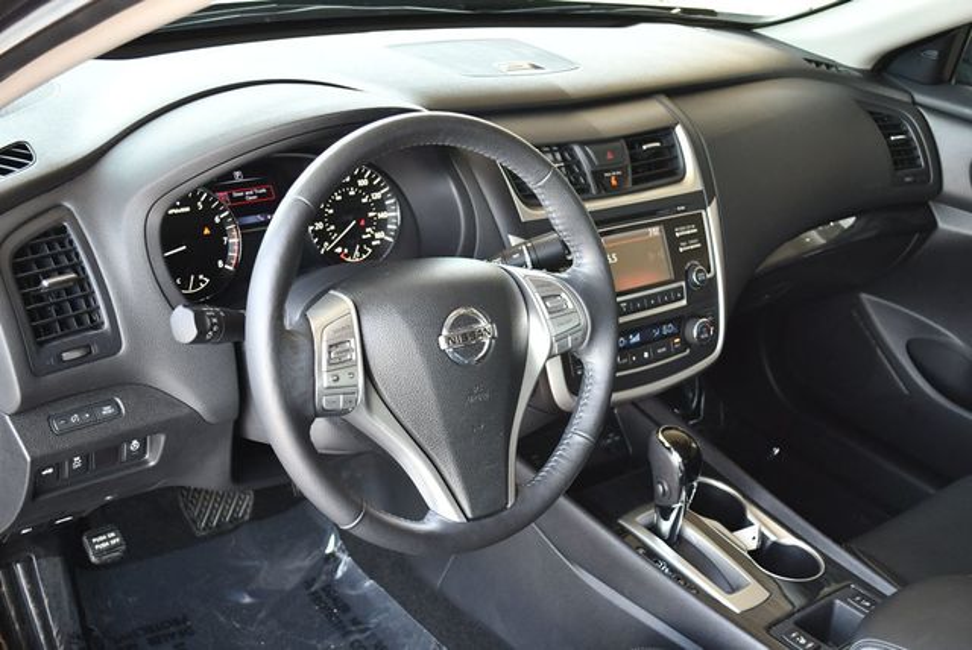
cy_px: 325
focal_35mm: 44
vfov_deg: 30.6
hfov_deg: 44.5
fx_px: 1189
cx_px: 486
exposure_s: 1/160
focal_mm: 22
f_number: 4
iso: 800
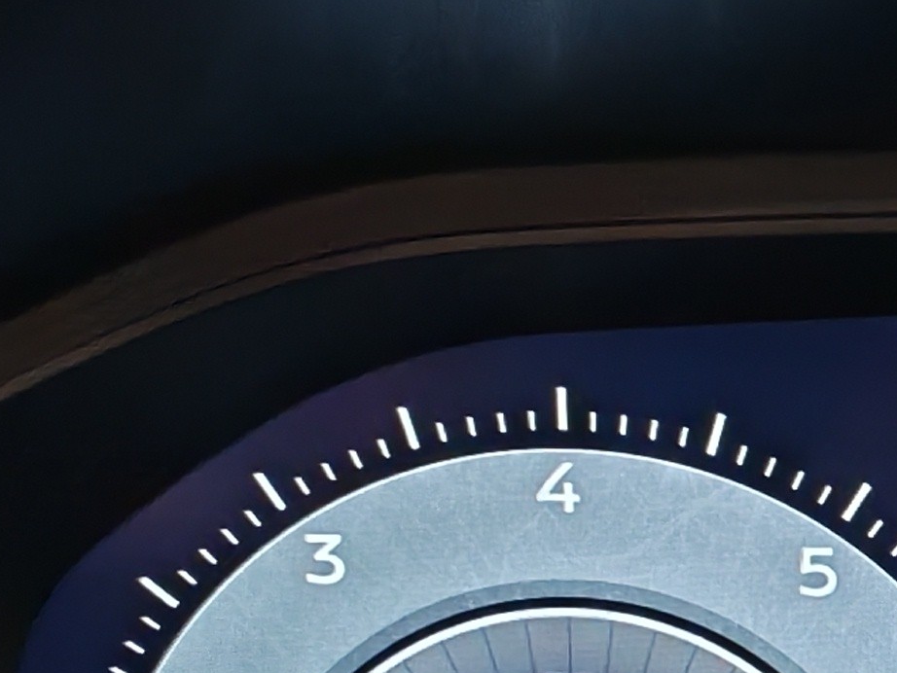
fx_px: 3914
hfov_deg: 12.0
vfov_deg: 9.7
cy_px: 762
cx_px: 1611
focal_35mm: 151
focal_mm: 6.12
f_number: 1.9
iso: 1250
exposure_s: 1/100
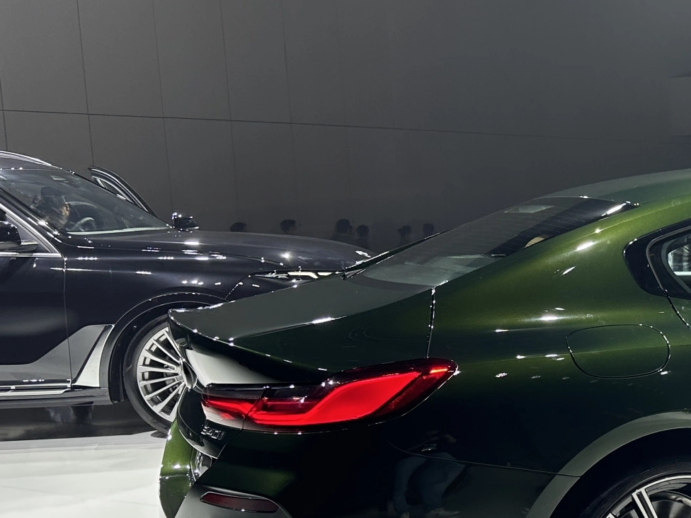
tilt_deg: -5.9
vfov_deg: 24.8
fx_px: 1178
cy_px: 309
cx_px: 761
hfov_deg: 29.5
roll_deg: +2.0
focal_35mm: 59
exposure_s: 1/135
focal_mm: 6.86
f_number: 1.78
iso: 64
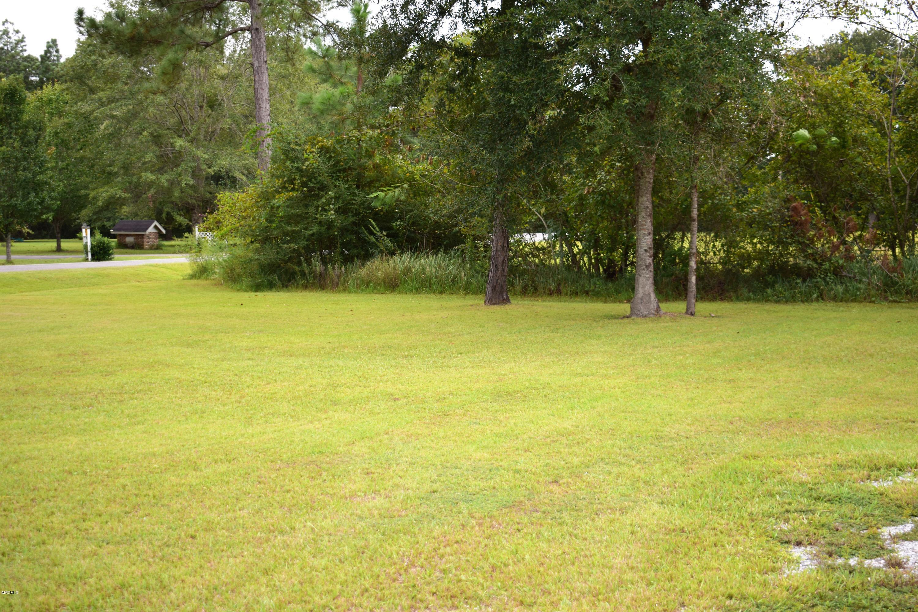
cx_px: 459
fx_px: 1453
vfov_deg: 23.8
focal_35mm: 57
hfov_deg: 35.1
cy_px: 306
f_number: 4.8
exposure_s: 1/80
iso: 100
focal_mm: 38
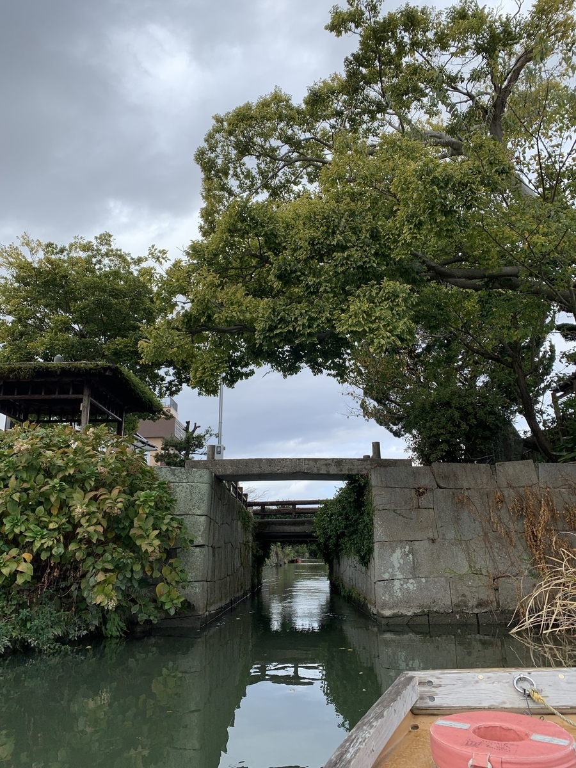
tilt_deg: +18.1
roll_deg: +2.1
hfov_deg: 53.1
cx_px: 288
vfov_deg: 67.3
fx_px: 577
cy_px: 384
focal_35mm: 26
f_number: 1.8
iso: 25
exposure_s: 1/972
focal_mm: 4.25
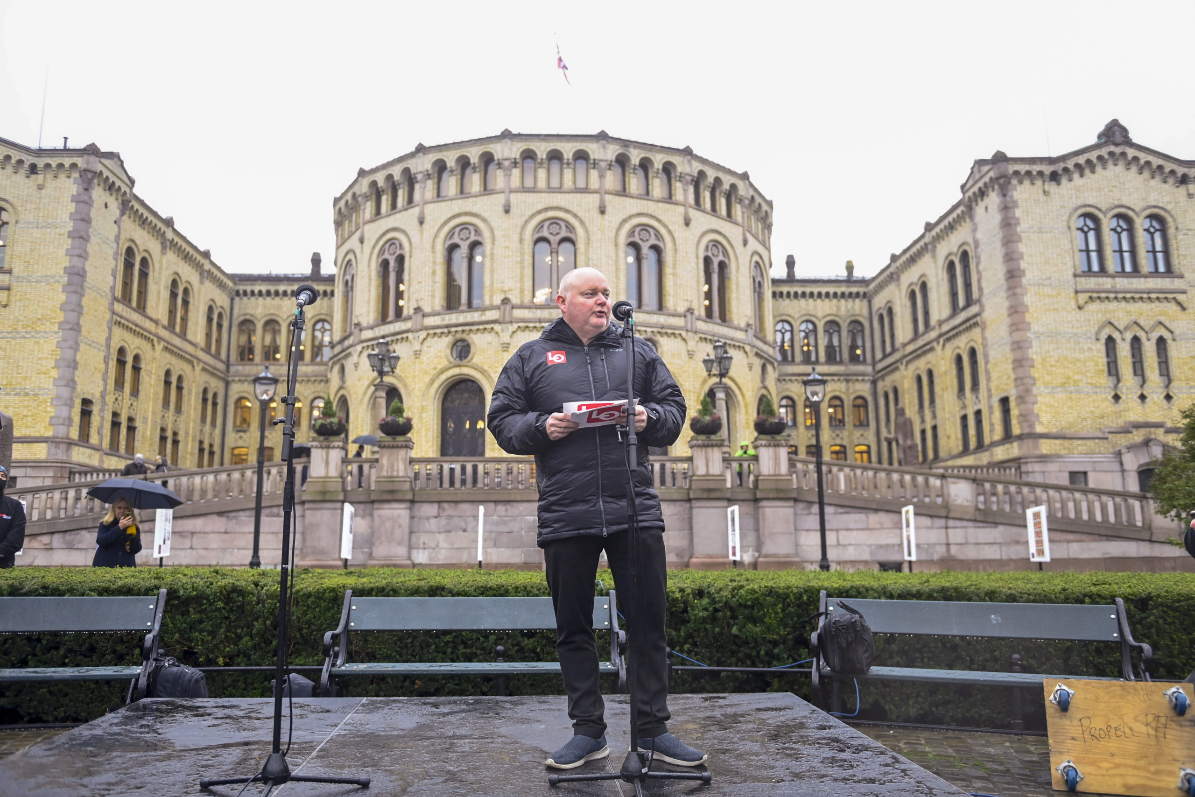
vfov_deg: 46.4
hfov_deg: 65.5
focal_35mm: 28
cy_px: 398
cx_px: 598
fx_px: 929
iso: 1600
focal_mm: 28
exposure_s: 1/500
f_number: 2.8
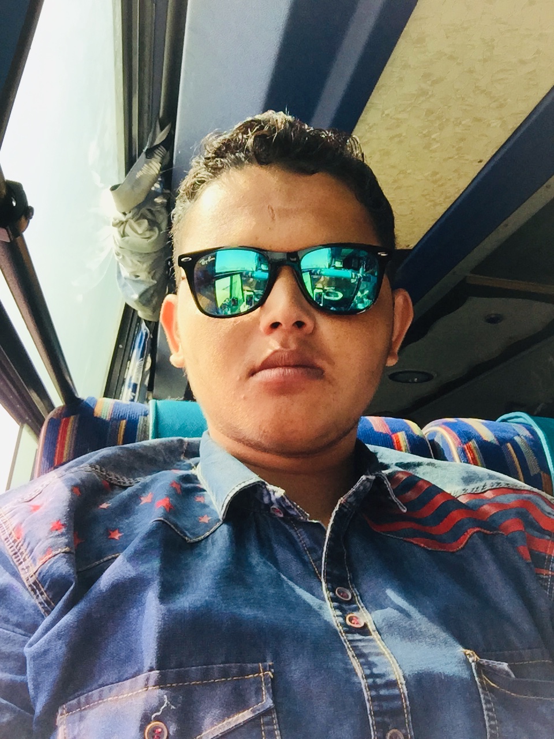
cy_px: 370
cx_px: 277
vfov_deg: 58.4
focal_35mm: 31
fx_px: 662
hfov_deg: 45.4
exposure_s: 1/209
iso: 32
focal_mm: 2.65
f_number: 2.2
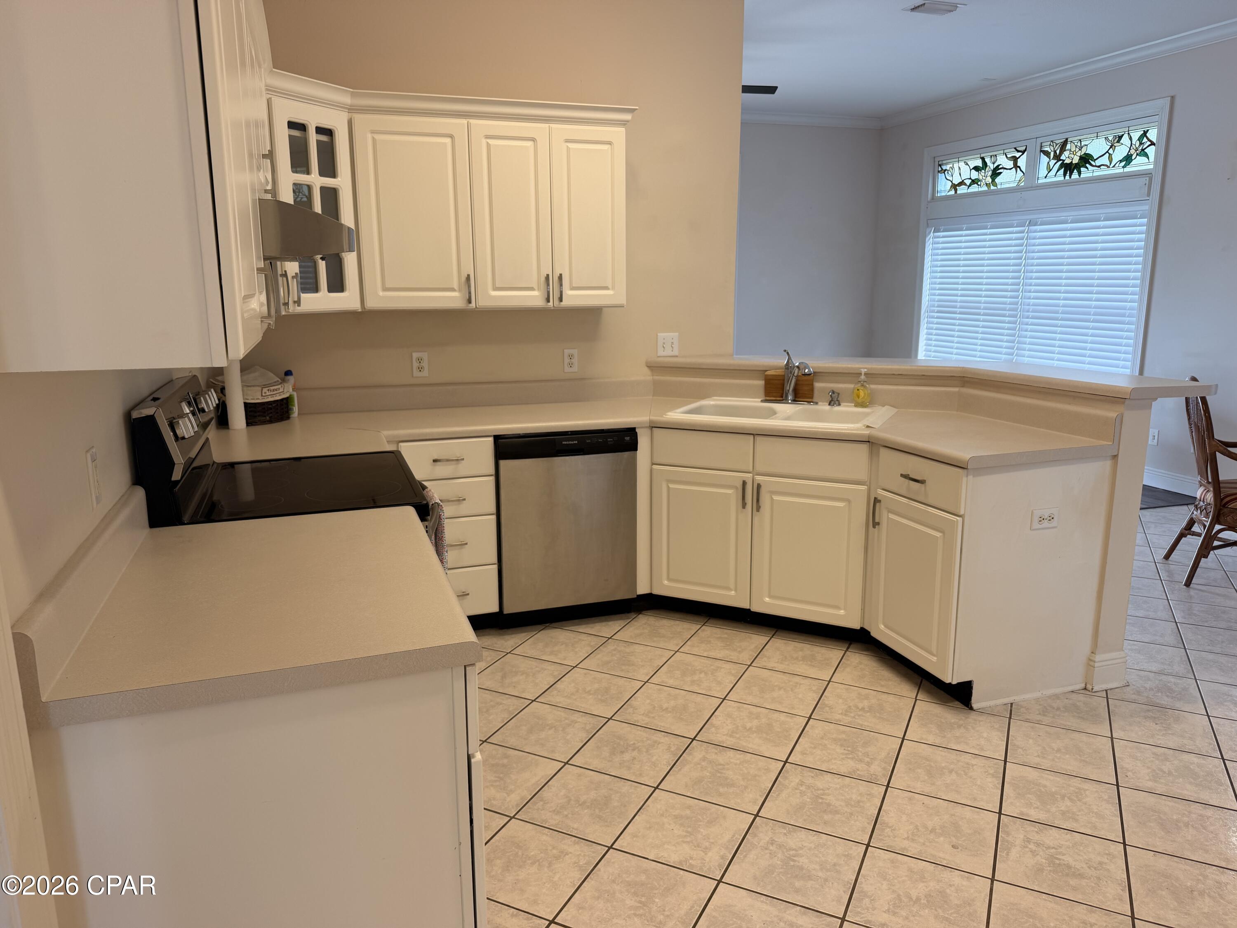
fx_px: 858
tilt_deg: -12.0
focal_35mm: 24
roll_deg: +1.3
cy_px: 464
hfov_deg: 71.6
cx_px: 618
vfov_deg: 56.8
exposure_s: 1/109
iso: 64
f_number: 1.78
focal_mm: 6.76
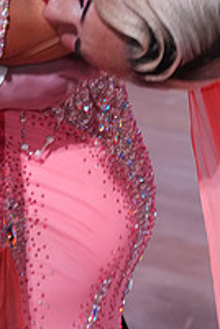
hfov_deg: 3.9
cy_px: -85
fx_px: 3208
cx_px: -58
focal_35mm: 350
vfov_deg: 5.9
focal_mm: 121
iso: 3200
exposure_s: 1/250
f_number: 7.1
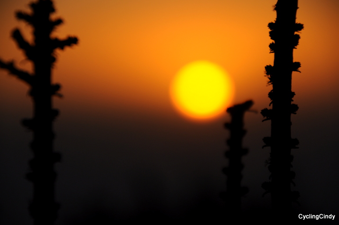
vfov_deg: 4.4
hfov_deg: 6.7
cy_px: 111
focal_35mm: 310
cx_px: 169
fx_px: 2917
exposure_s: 1/1000
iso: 200
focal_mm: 200
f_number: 6.3
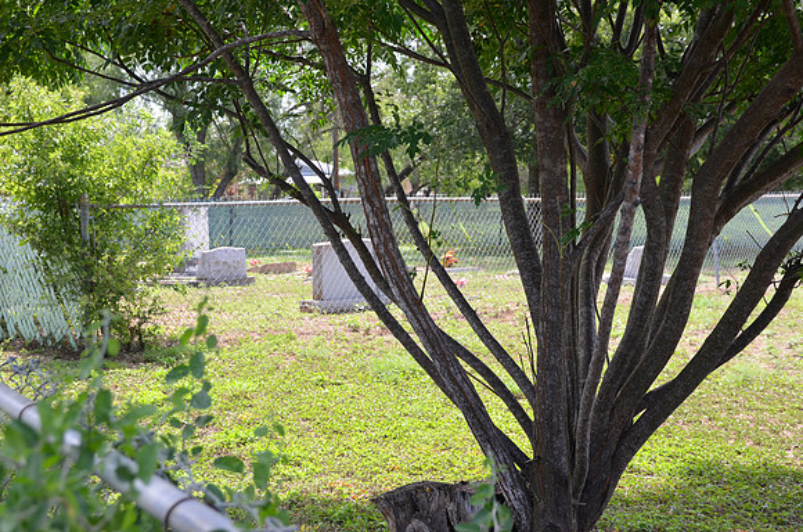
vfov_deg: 23.7
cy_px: 266
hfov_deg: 35.1
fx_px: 1269
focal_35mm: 57
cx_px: 402
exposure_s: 1/200
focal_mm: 38
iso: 200
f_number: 6.3
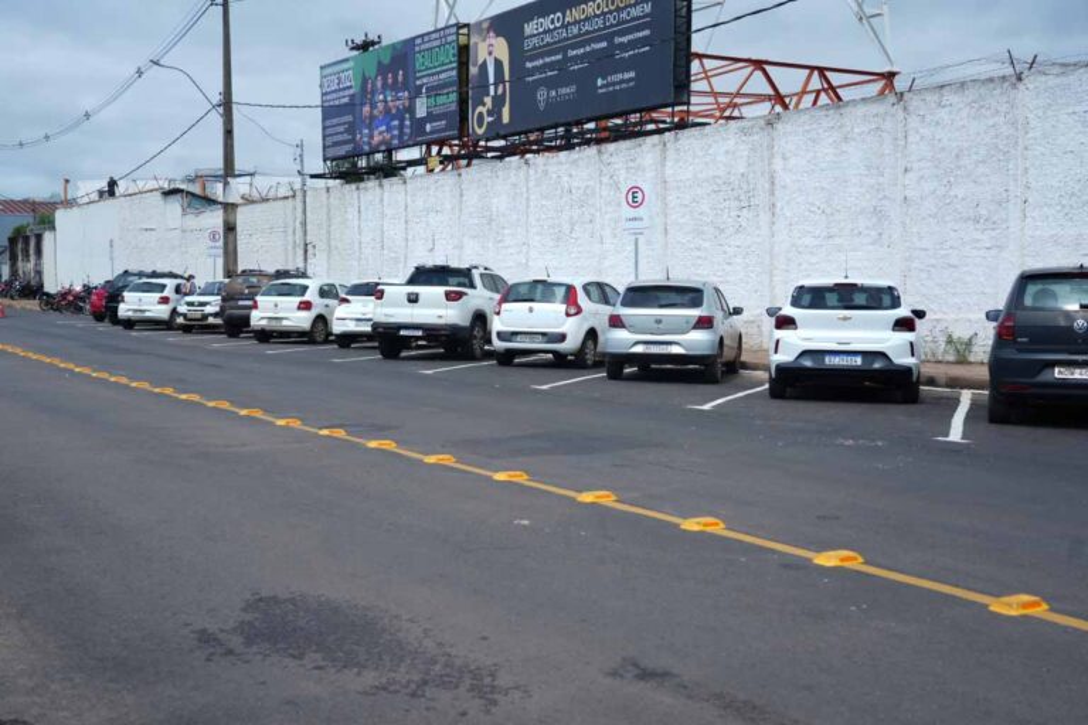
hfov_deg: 46.4
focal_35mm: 42
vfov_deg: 31.9
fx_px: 1269
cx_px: 544
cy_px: 362
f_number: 4
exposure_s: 1/800
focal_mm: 42
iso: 64
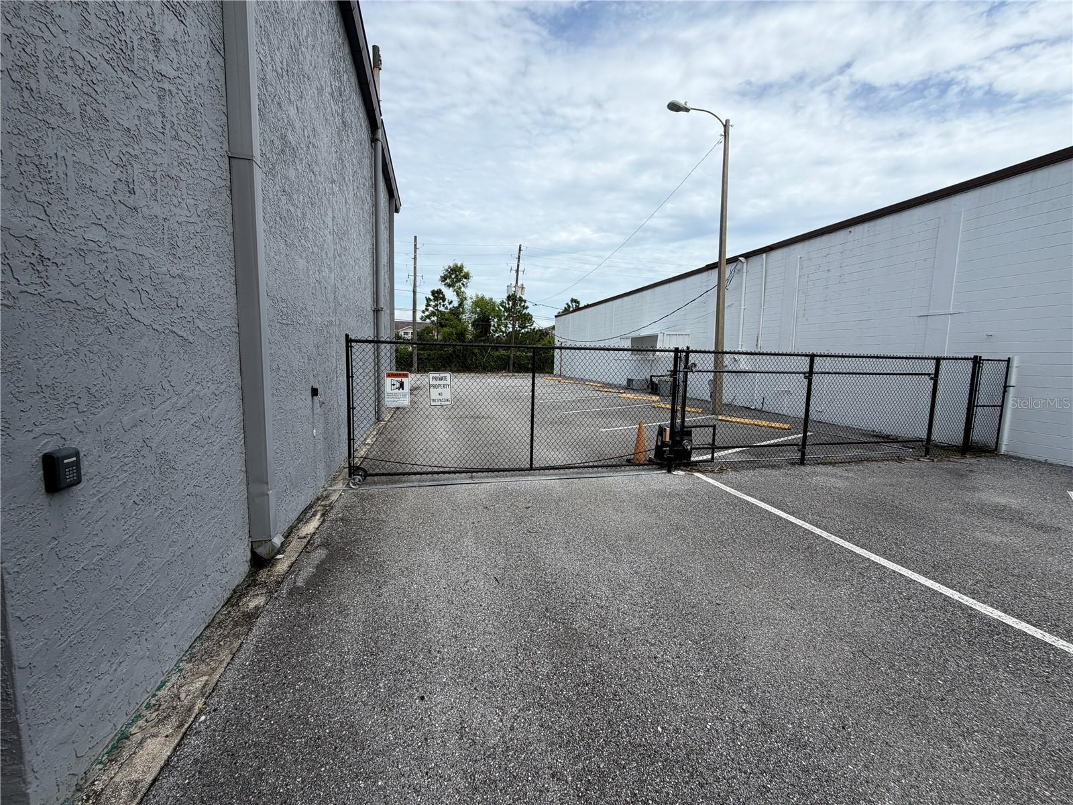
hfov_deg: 102.1
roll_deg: -0.5
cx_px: 536
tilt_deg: -6.8
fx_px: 434
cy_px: 402
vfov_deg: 85.7
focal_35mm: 14
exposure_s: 1/1189
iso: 20
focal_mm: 2.22
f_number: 2.2
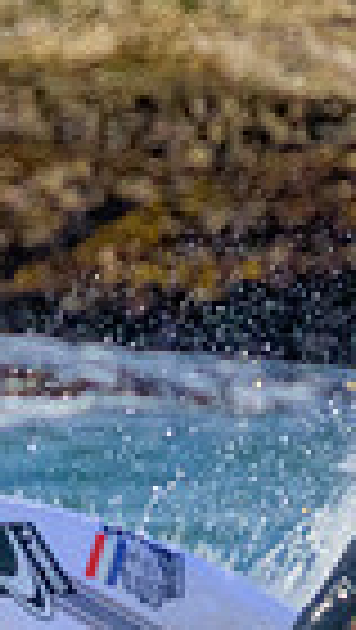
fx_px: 79421
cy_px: 810
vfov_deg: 0.5
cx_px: -272
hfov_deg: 0.3
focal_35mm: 4744
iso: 2500
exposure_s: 1/1250
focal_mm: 800
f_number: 11
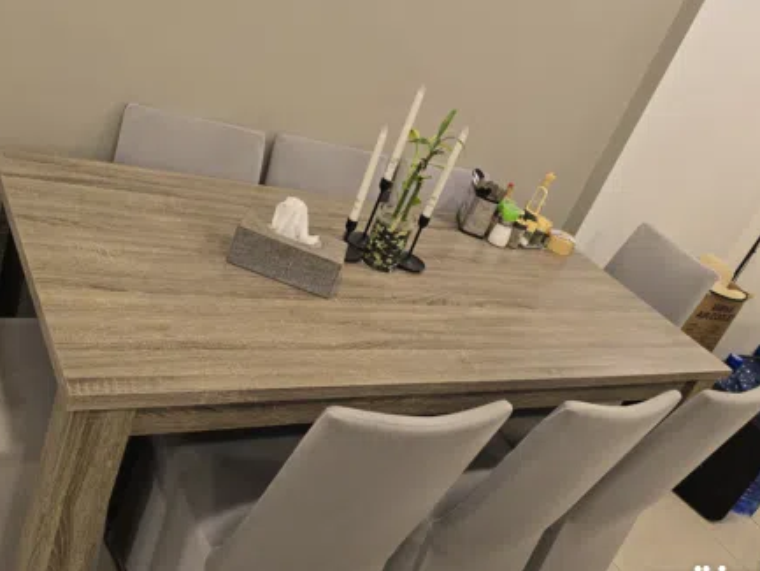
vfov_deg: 41.8
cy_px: 306
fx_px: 747
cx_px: 377
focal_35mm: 34
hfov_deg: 53.9
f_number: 1.7
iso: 250
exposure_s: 1/180
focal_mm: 6.3
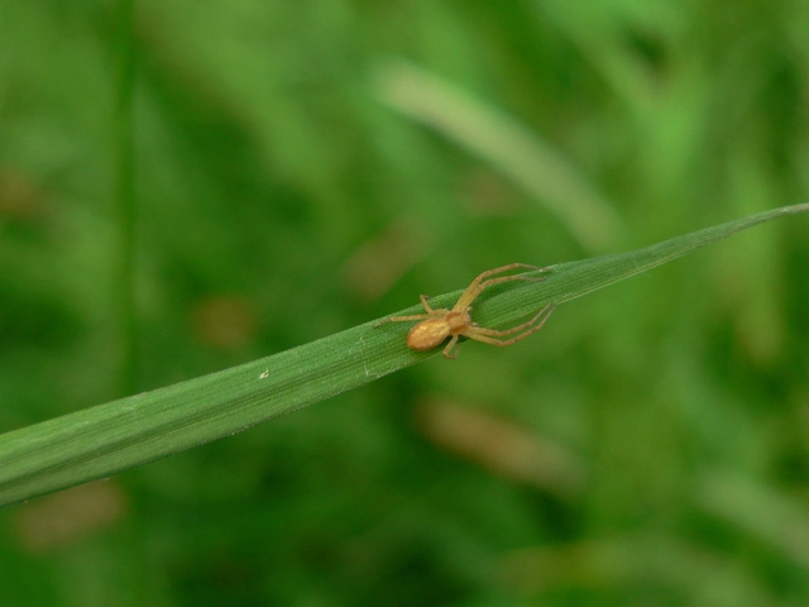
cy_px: 304
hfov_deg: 27.0
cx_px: 404
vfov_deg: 20.4
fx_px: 1683
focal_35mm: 72
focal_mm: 12
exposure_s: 1/125
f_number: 2.8
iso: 100
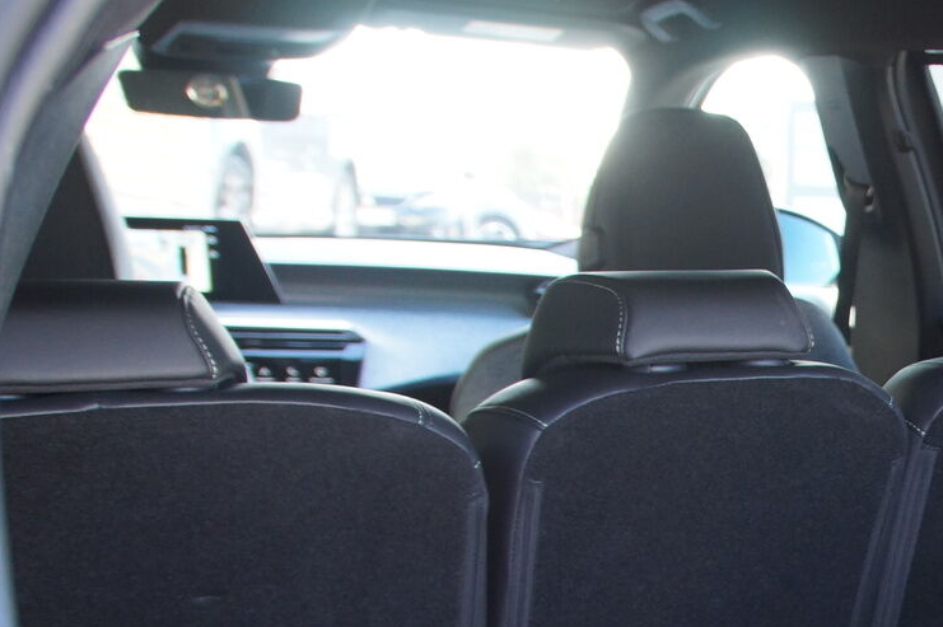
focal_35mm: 70
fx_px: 1832
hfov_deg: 25.3
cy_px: 783
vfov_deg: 18.3
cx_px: 1187
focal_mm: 18
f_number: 4
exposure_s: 1/60
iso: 400
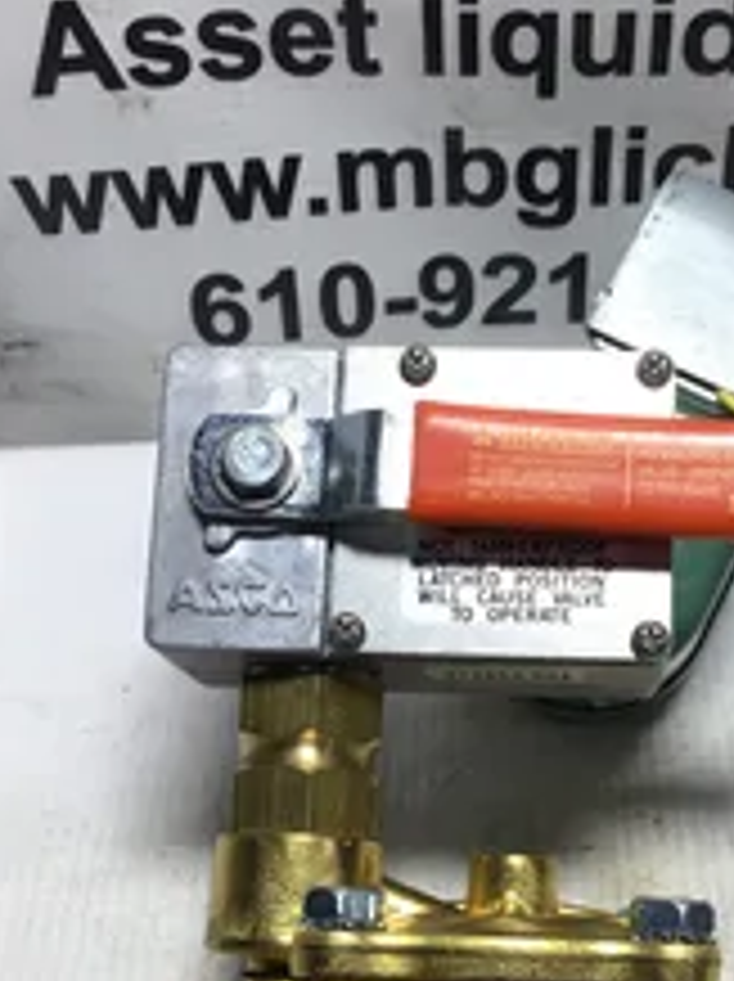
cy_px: 630
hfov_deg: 25.5
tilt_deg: -44.4
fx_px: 1615
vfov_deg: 33.6
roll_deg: +1.2
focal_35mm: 57
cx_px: 500
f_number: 2.4
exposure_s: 1/120
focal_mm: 3.3
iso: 25
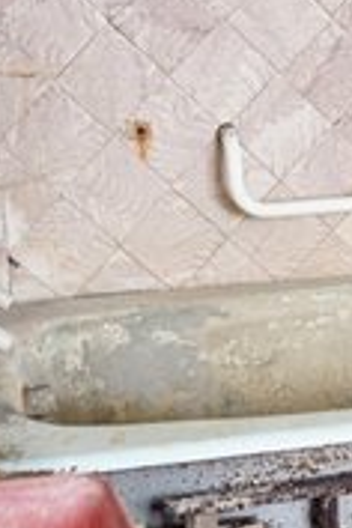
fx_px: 1159
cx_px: 388
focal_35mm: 79
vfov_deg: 25.6
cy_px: 188
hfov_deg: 16.7
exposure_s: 1/200
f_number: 2.8
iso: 5000
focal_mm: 35
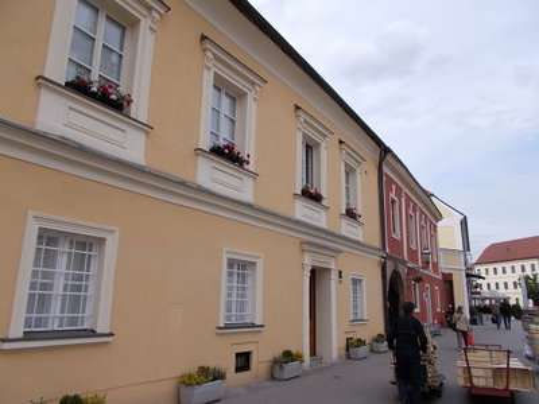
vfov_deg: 53.1
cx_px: 270
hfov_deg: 67.3
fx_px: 405
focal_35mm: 26
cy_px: 202
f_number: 8
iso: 80
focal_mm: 4.6
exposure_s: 1/125
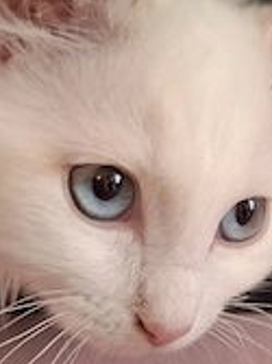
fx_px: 577
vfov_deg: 34.9
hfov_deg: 26.1
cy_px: 209
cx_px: 213
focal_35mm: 55
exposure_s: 1/33
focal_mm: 5.54
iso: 250
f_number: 1.8
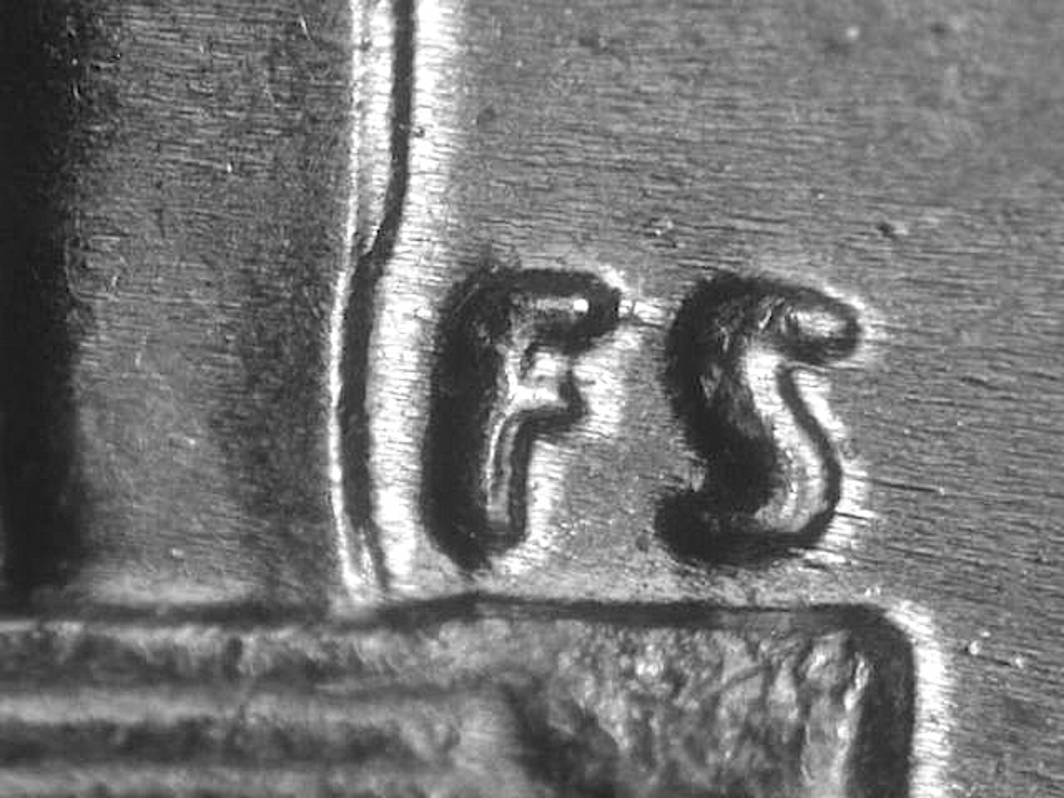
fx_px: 4734
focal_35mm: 154
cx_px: 532
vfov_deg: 9.6
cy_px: 399
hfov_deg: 12.8
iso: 110
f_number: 5.1
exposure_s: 1/4.1
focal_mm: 32
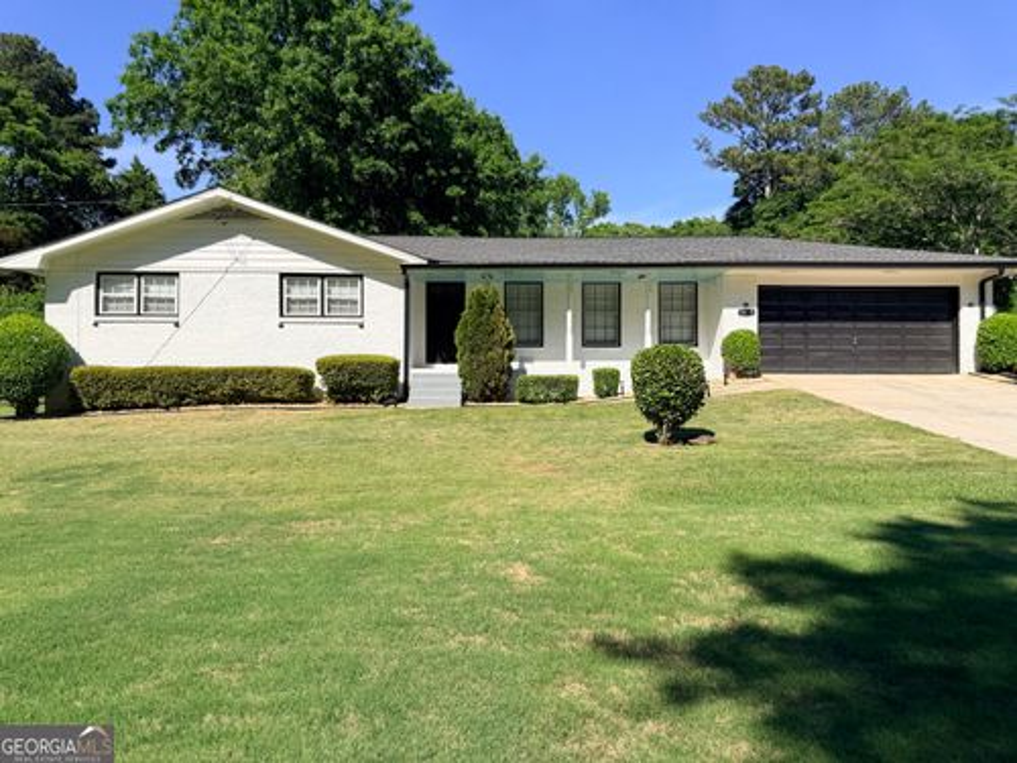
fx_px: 705
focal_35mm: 24
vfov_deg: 56.8
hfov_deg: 71.6
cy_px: 382
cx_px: 508
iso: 80
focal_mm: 6.76
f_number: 1.78
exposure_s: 1/4405
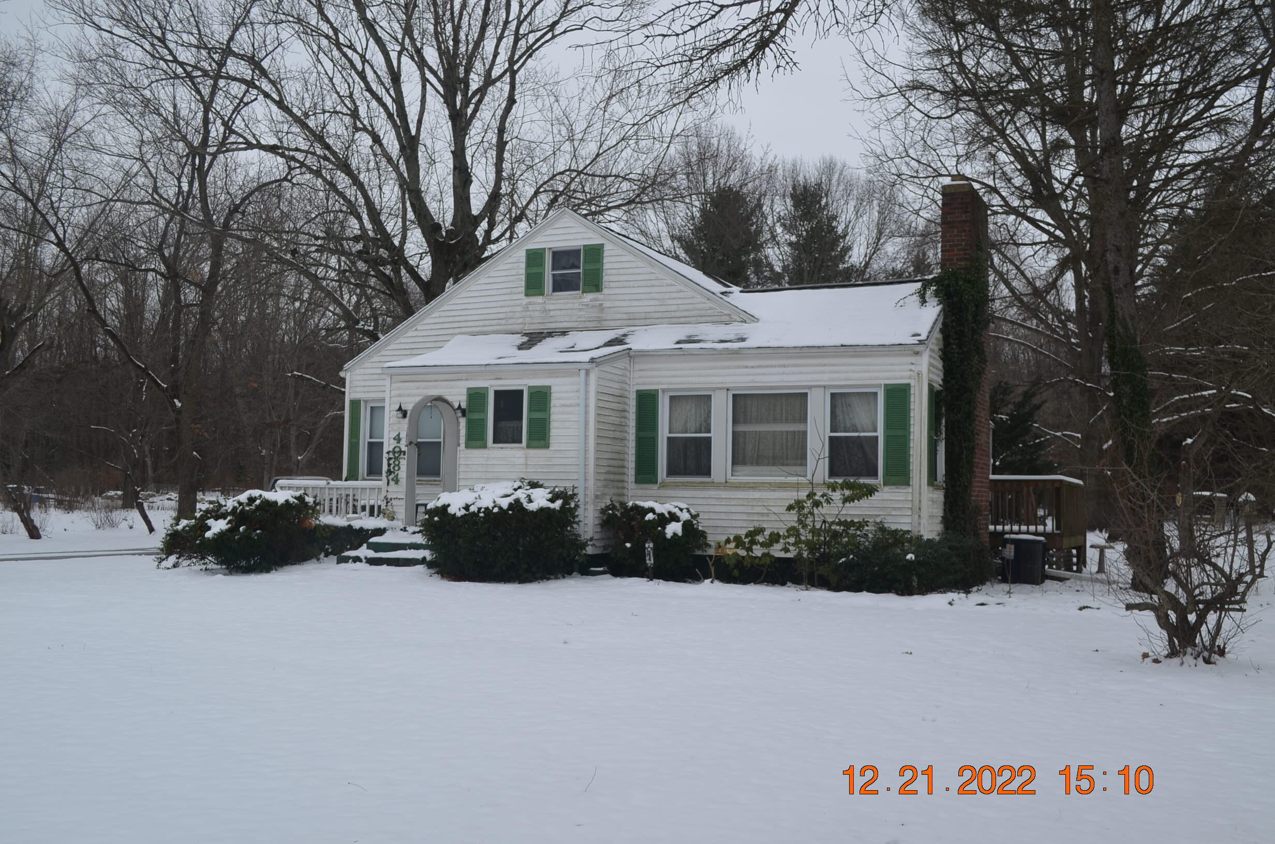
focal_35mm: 36
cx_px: 638
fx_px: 1272
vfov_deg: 36.7
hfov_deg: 53.2
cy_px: 422
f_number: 7.1
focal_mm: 24
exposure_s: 1/200
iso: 200
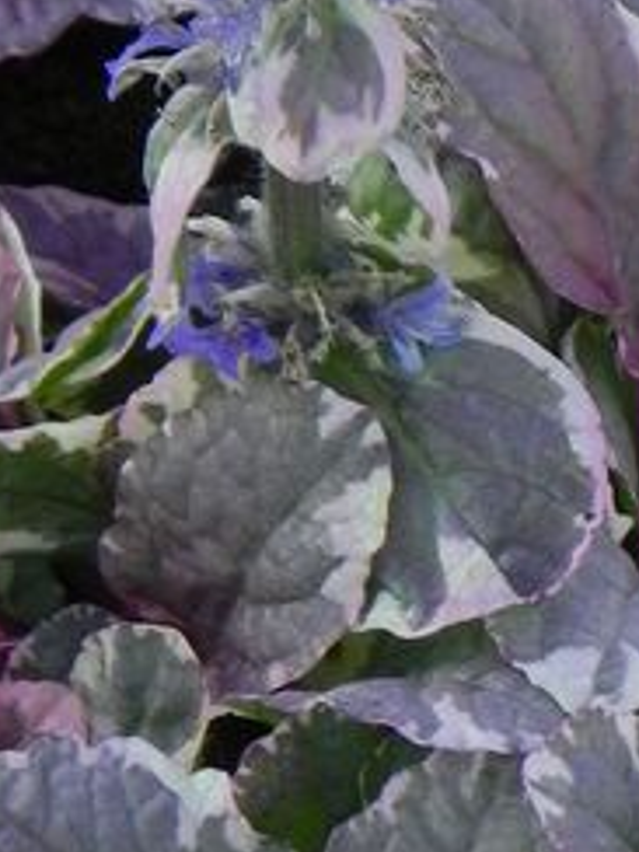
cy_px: 492
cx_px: 503
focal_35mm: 694
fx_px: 17081
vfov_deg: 2.9
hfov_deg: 2.1
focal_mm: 37.7
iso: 160
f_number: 5
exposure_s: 1/40
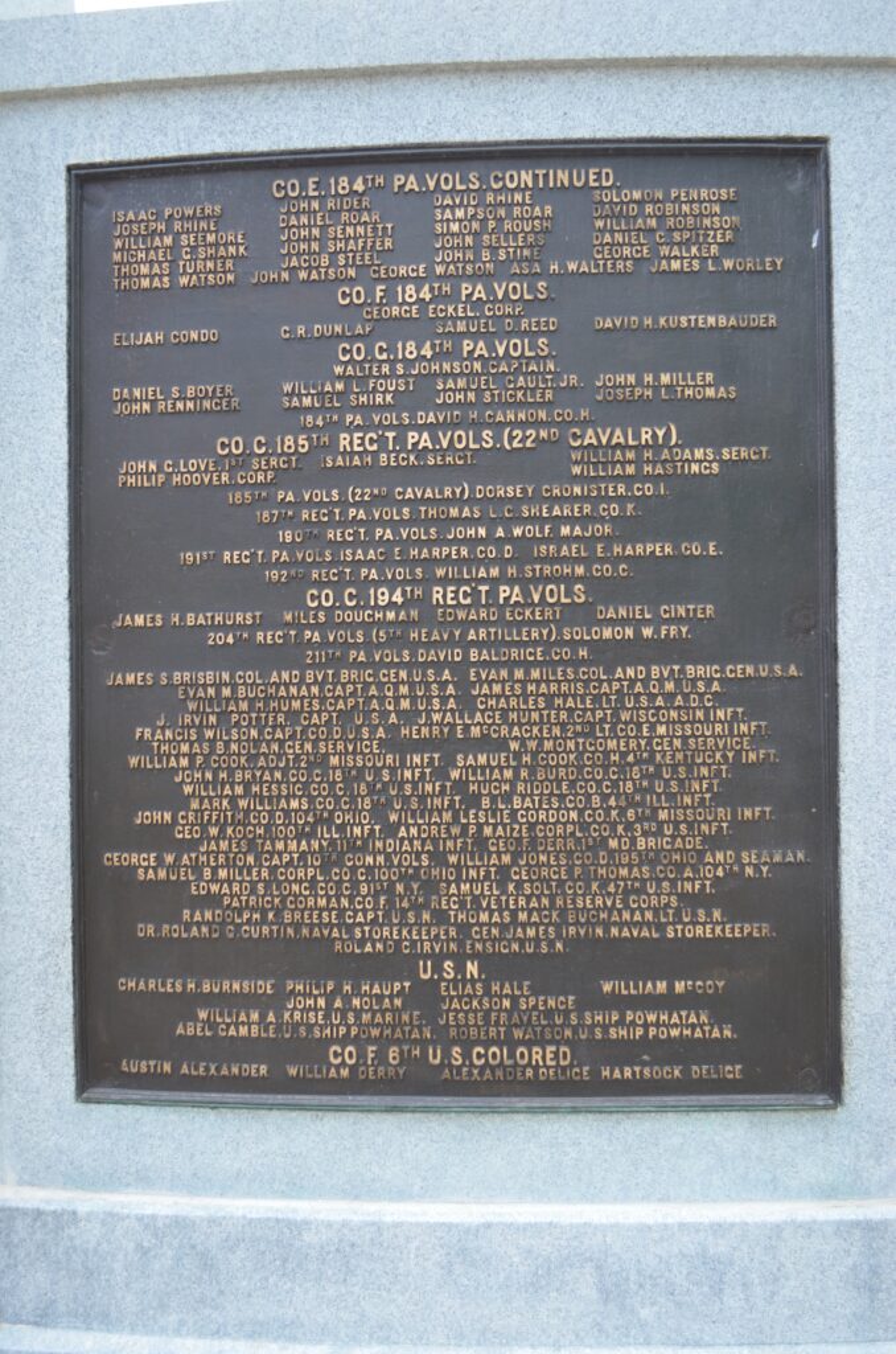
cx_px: 448
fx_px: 1463
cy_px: 677
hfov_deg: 34.1
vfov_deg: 49.6
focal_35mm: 39
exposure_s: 1/200
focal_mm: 26
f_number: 4.2
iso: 400
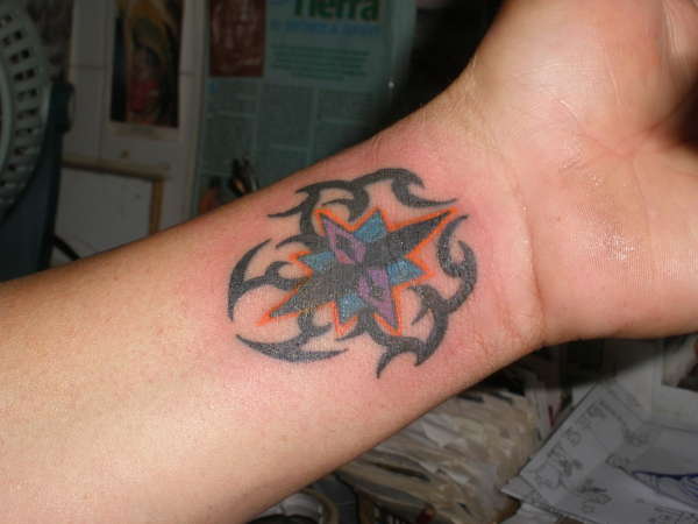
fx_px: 1291
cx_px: 349
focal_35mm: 64
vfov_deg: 22.9
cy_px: 262
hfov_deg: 30.3
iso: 160
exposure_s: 1/60
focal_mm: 11.2
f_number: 7.3
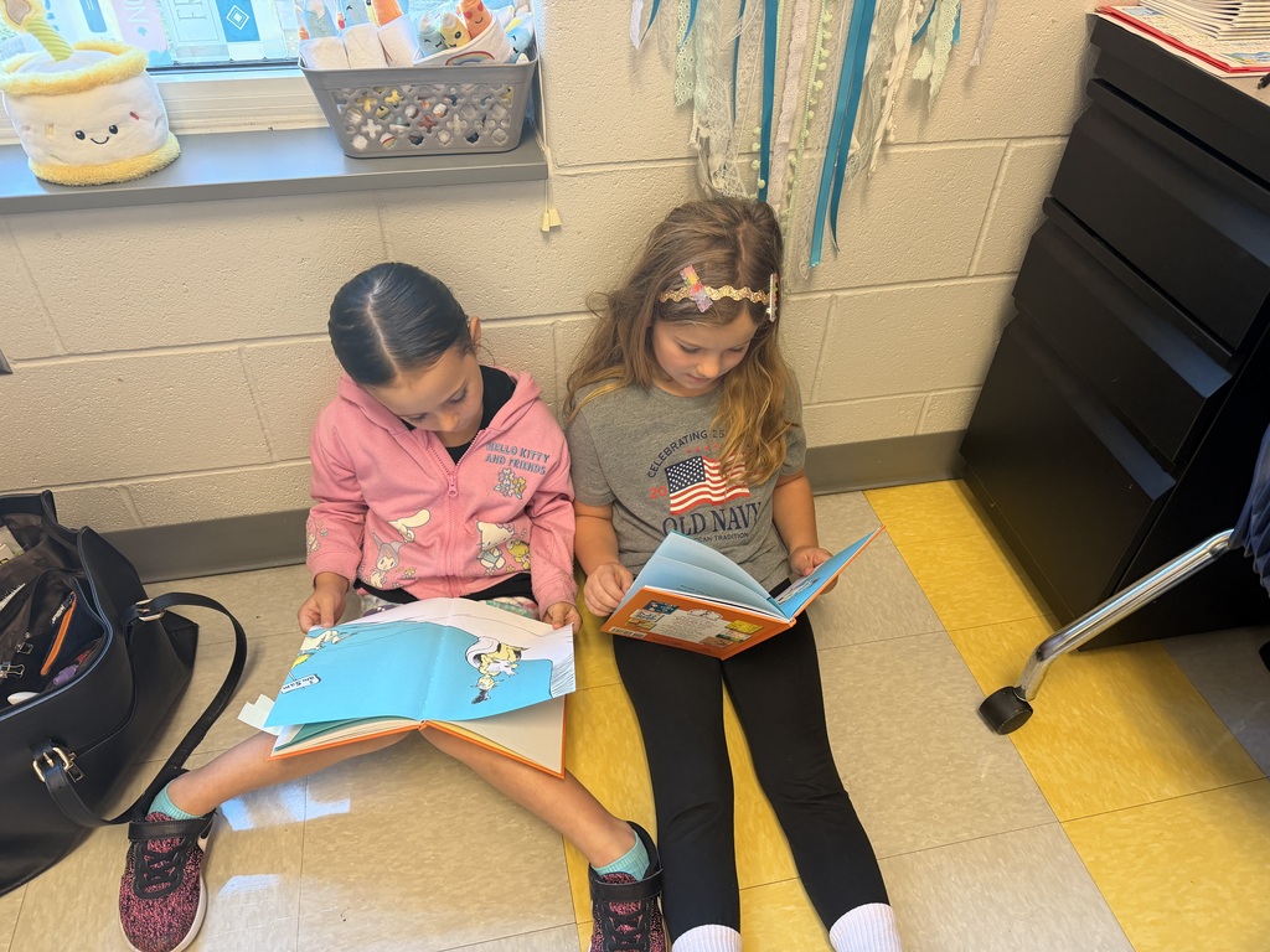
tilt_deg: -43.1
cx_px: 635
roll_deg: -2.8
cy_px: 476
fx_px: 881
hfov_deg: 71.6
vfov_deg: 56.8
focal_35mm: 24
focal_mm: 6.76
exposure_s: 1/60
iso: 200
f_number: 1.78
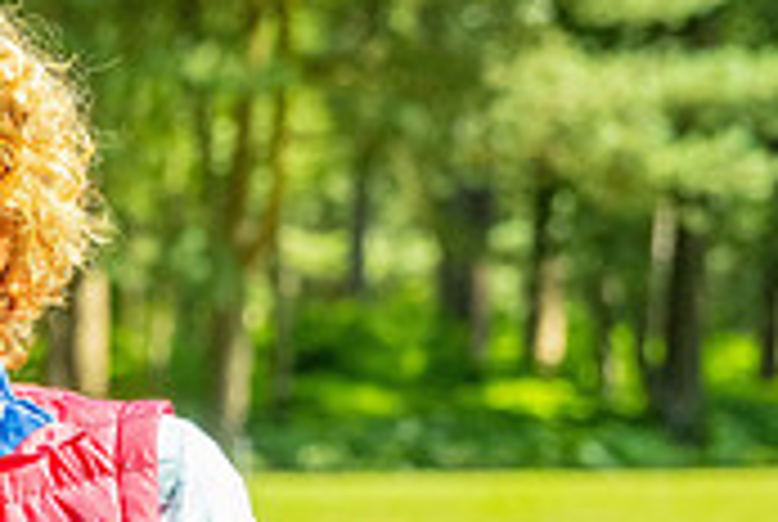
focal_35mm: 214
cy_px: 560
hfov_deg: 9.4
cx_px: -319
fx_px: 4633
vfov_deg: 6.4
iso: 800
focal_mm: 64
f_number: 4
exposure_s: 1/3200
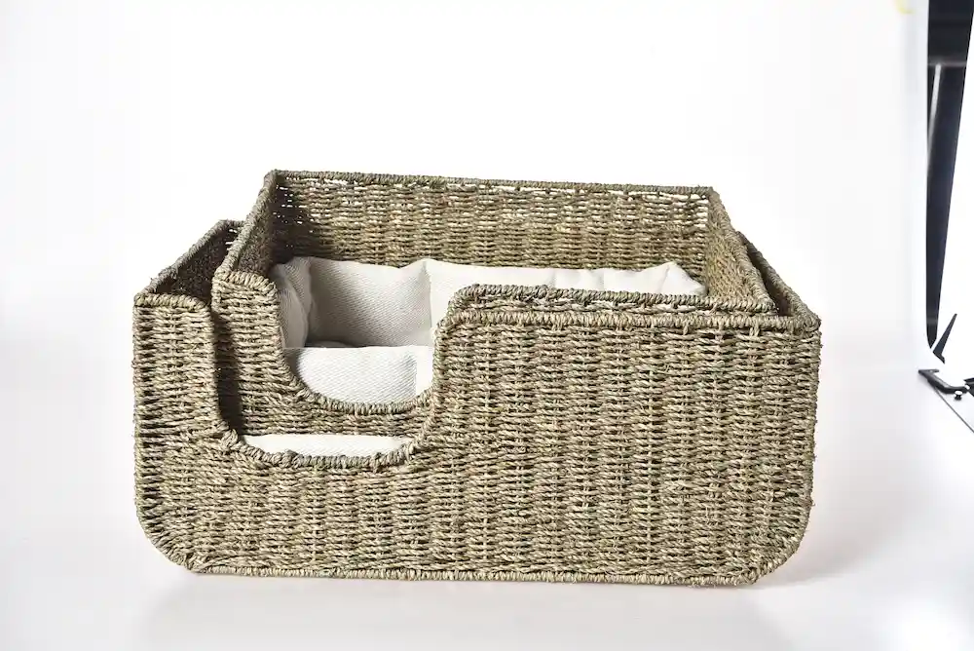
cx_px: 487
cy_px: 326
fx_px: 1570
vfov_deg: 23.4
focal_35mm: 58
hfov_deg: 34.5
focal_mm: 58
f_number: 9
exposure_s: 1/125
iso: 320
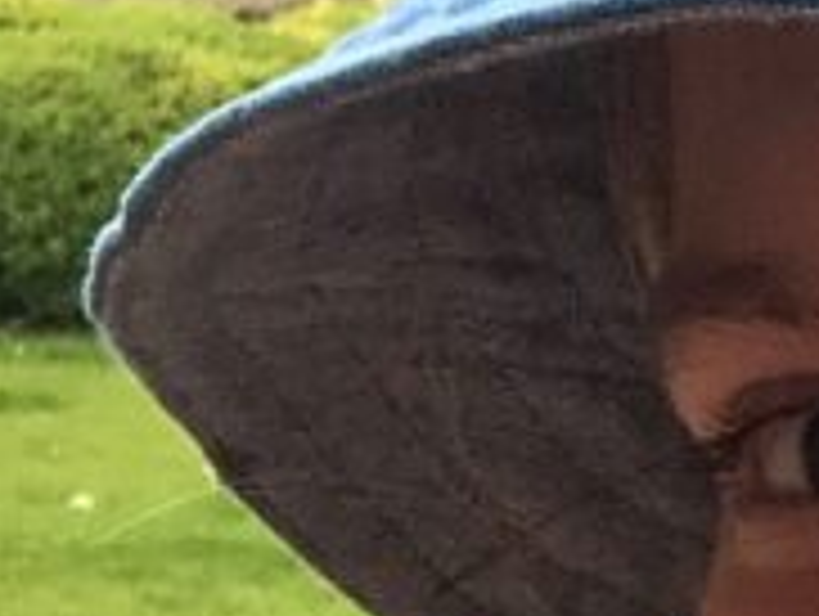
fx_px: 4264
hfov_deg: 10.1
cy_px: 470
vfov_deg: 8.3
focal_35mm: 180
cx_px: 1642
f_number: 2.2
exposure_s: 1/289
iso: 20
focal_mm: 2.87
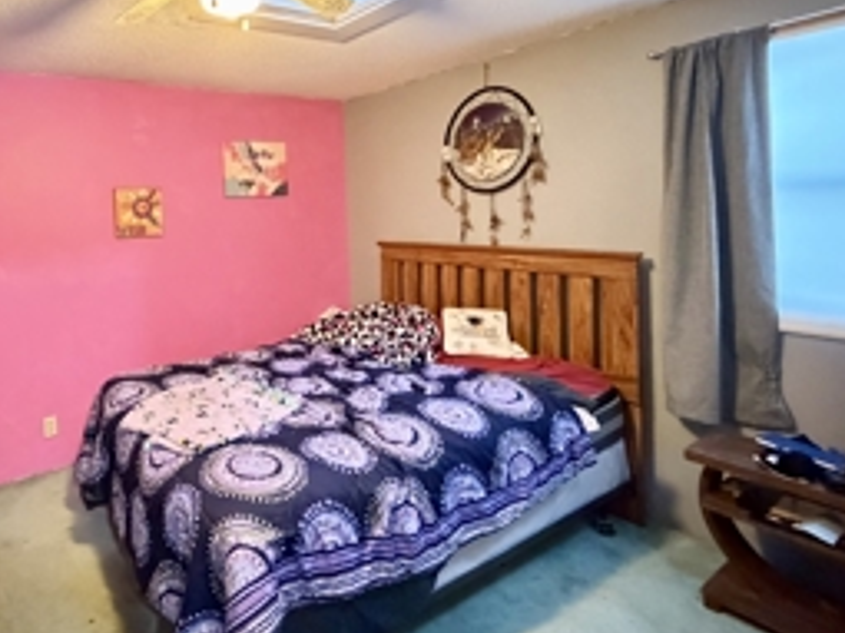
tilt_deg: -0.9
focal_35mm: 22
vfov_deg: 59.8
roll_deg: +2.4
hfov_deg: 73.0
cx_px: 252
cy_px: 219
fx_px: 537
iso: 2500
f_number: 2.2
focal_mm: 2.22
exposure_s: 1/24
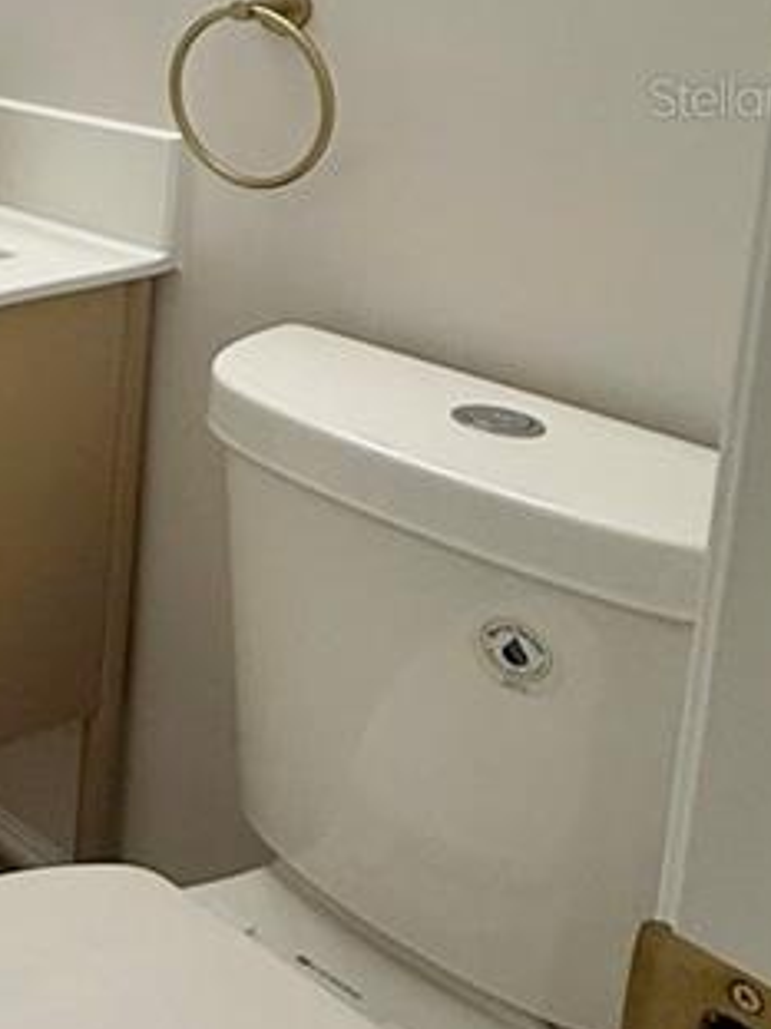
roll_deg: -0.4
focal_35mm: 54
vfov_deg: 33.6
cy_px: 96
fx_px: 1605
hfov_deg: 19.9
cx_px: -606
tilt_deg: -9.5
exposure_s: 1/120
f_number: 2.2
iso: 125
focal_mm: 2.22
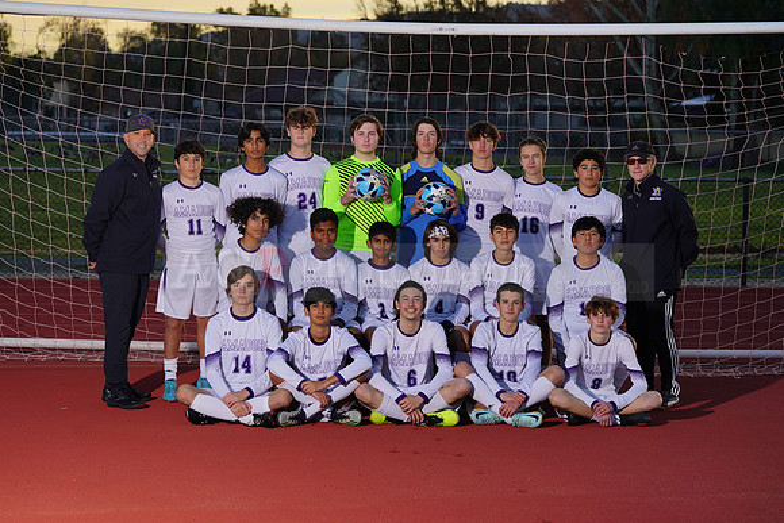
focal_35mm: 104
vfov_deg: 13.2
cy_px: 262
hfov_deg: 19.6
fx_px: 2265
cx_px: 392
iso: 100
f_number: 5.6
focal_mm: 104
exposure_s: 1/200
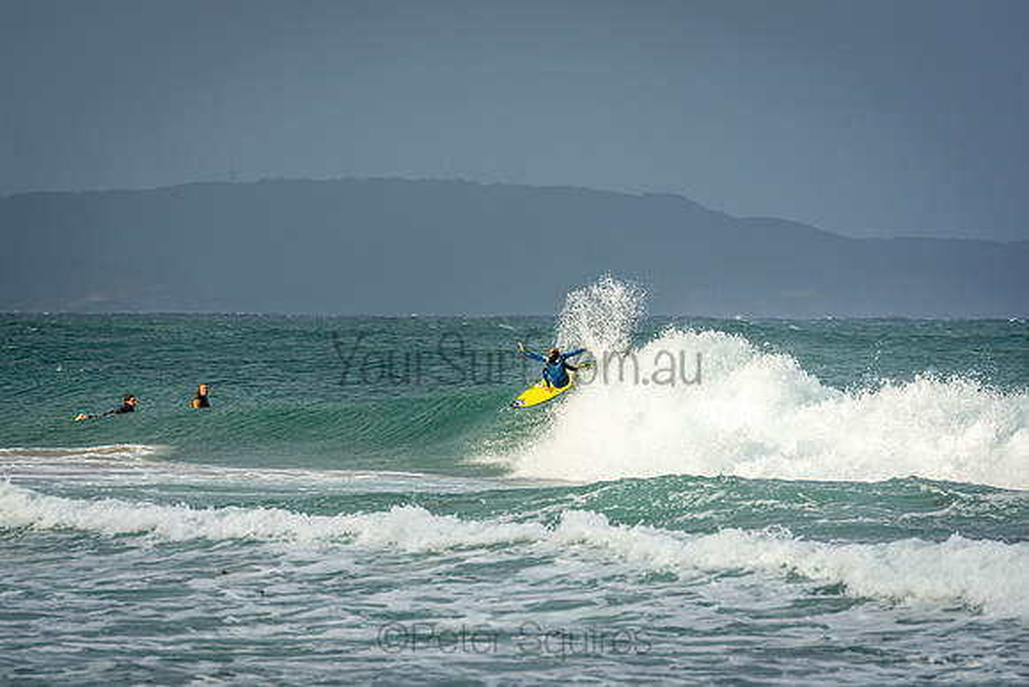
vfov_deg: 4.6
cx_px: 514
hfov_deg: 6.9
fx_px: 8577
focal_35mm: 300
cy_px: 344
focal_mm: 200
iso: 200
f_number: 5.6
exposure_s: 1/500
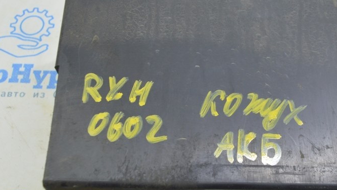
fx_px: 474
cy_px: 83
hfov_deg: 38.9
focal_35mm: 53
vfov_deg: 22.6
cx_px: 213
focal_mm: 22
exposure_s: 1/20
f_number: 5.6
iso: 400
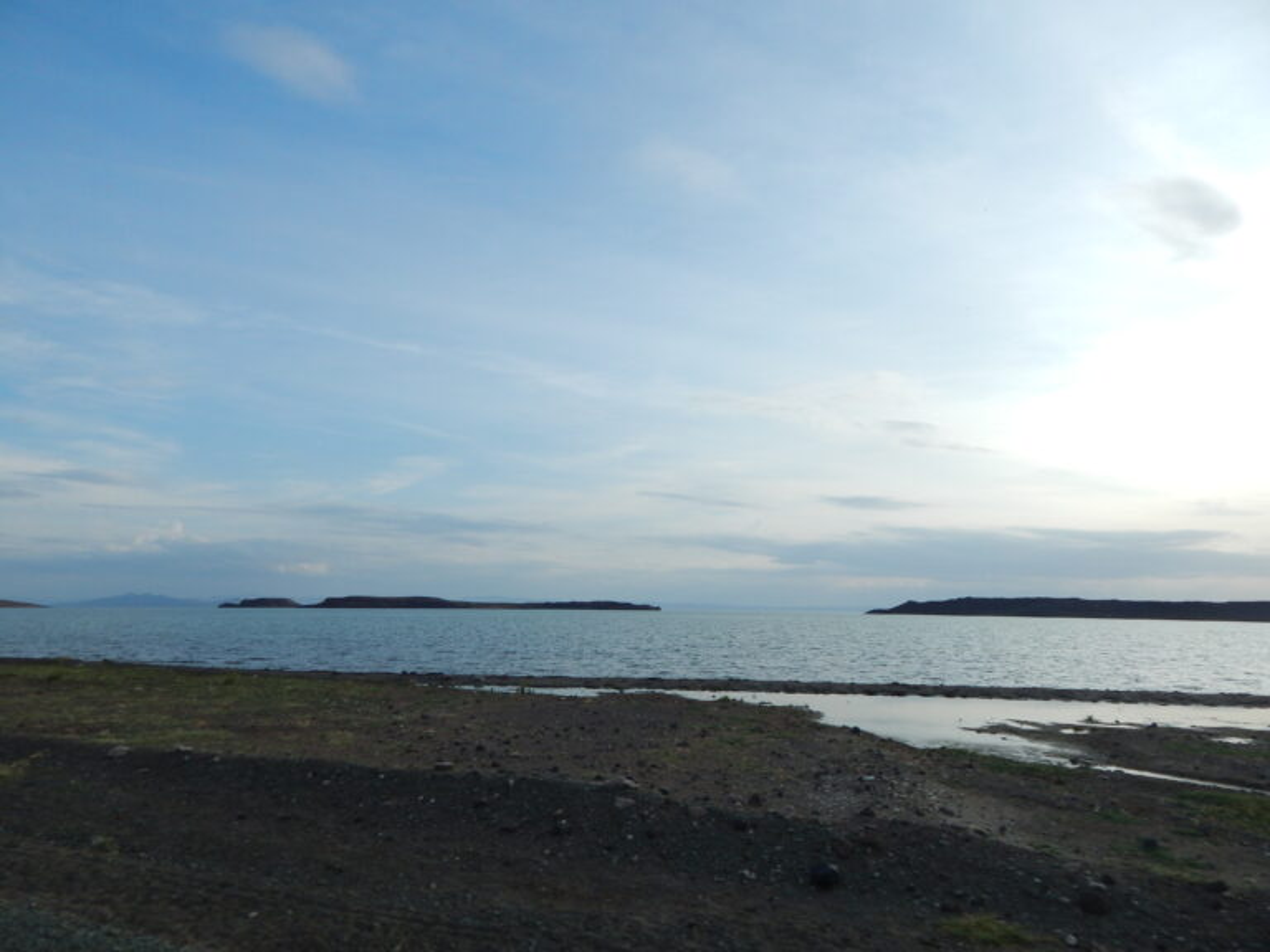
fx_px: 807
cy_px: 476
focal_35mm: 22
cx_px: 635
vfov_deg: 61.1
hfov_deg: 76.4
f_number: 6
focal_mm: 4
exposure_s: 1/500
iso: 125
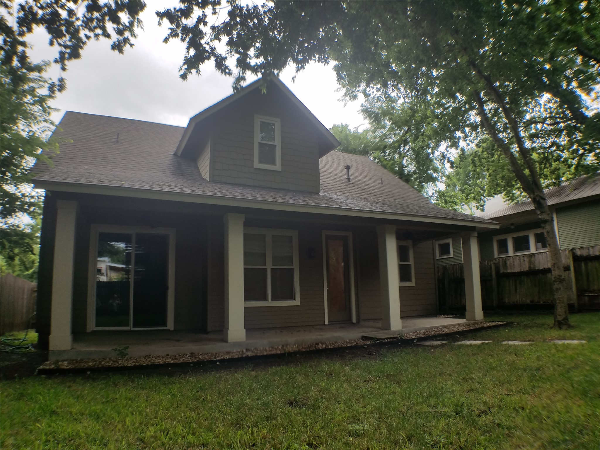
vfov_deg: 53.1
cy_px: 225
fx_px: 451
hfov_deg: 67.3
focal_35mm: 26
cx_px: 300
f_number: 1.7
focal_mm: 4.2
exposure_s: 1/1688
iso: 50
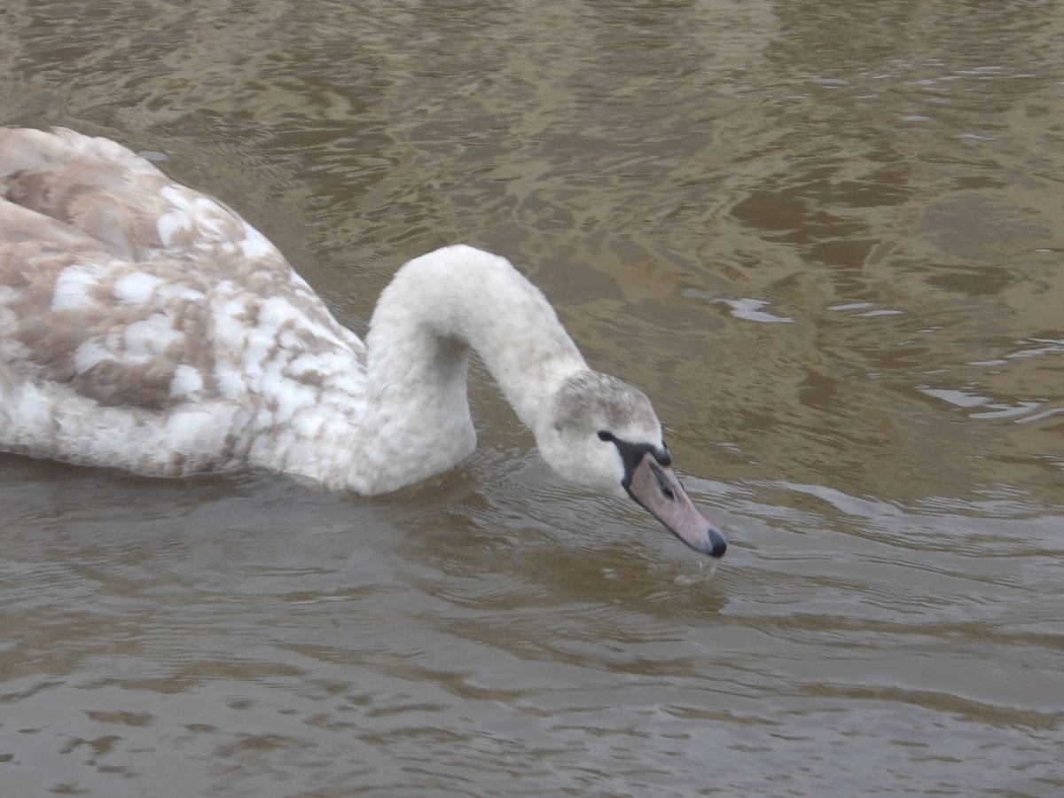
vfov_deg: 13.7
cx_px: 532
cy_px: 399
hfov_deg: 18.2
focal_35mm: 108
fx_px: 3320
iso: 158
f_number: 6.6
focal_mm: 19.6
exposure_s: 1/60
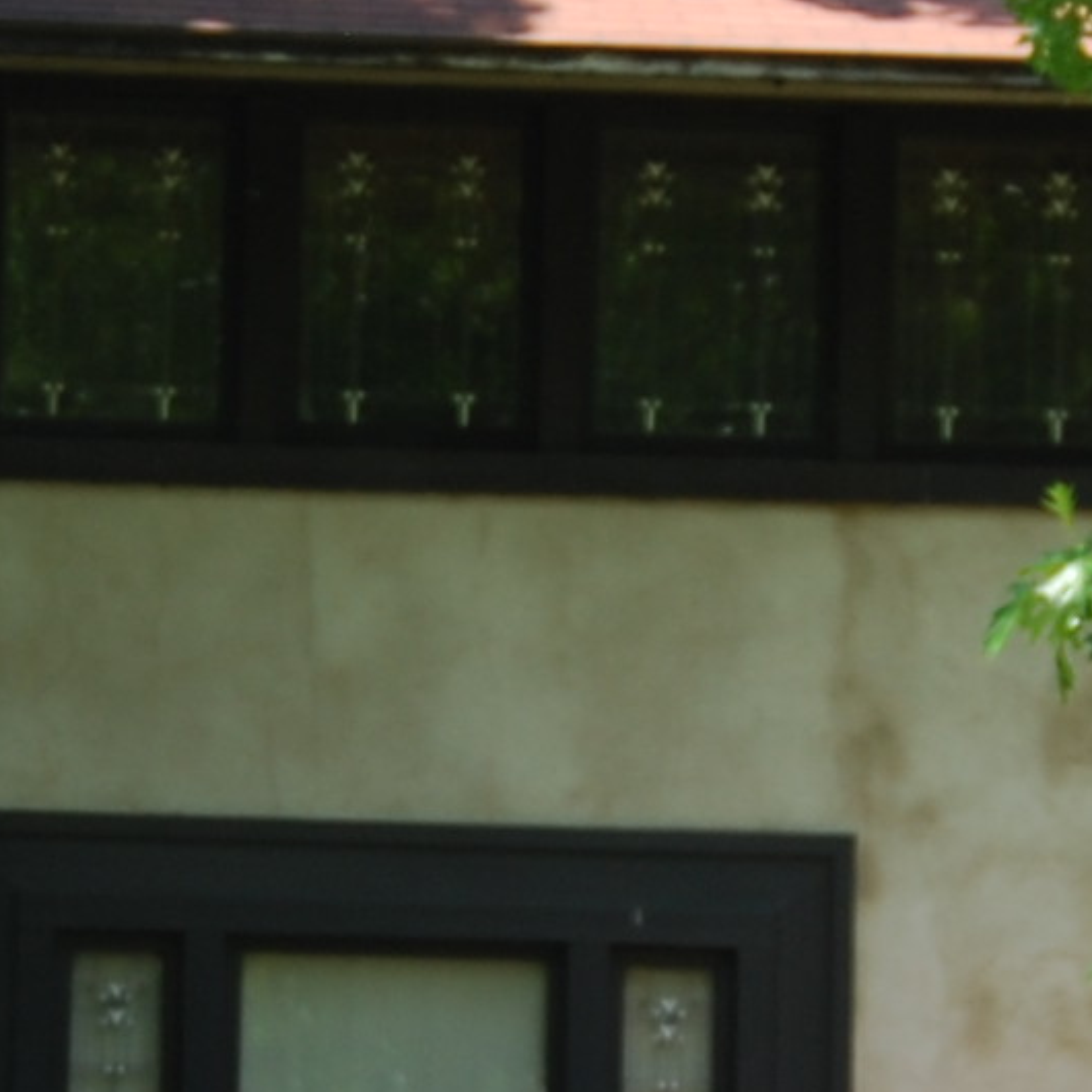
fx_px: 9993
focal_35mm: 280
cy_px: 872
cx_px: 177
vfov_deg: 6.2
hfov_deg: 6.2
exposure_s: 1/160
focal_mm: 30
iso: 100
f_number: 4.2
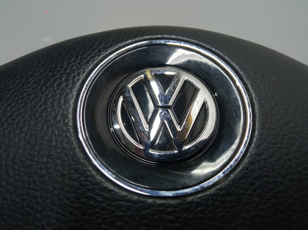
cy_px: 115
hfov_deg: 65.4
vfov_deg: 51.3
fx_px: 240
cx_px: 154
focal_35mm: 27
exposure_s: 1/33.3
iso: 238
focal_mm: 3.79
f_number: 2.2
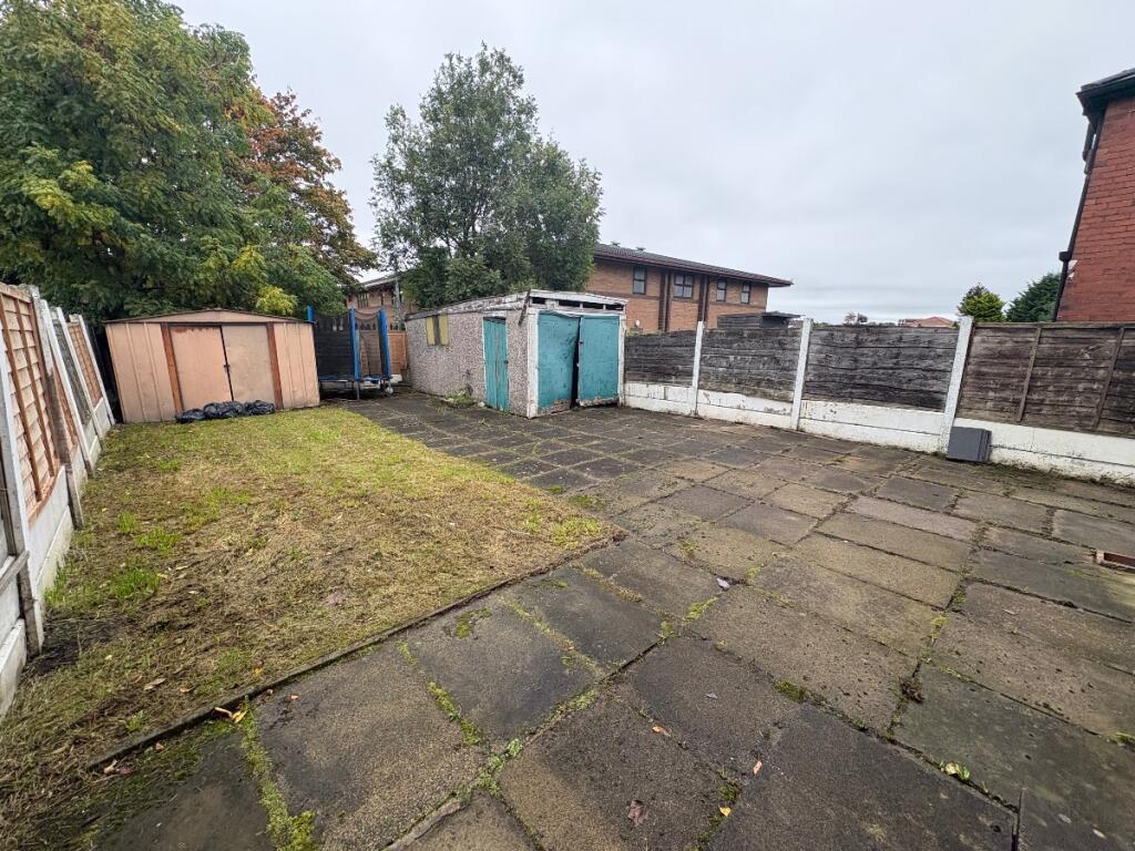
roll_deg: -0.4
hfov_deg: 102.1
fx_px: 459
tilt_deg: -11.6
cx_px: 568
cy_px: 426
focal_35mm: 14
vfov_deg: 85.7
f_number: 2.2
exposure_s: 1/99
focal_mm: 2.22
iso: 125
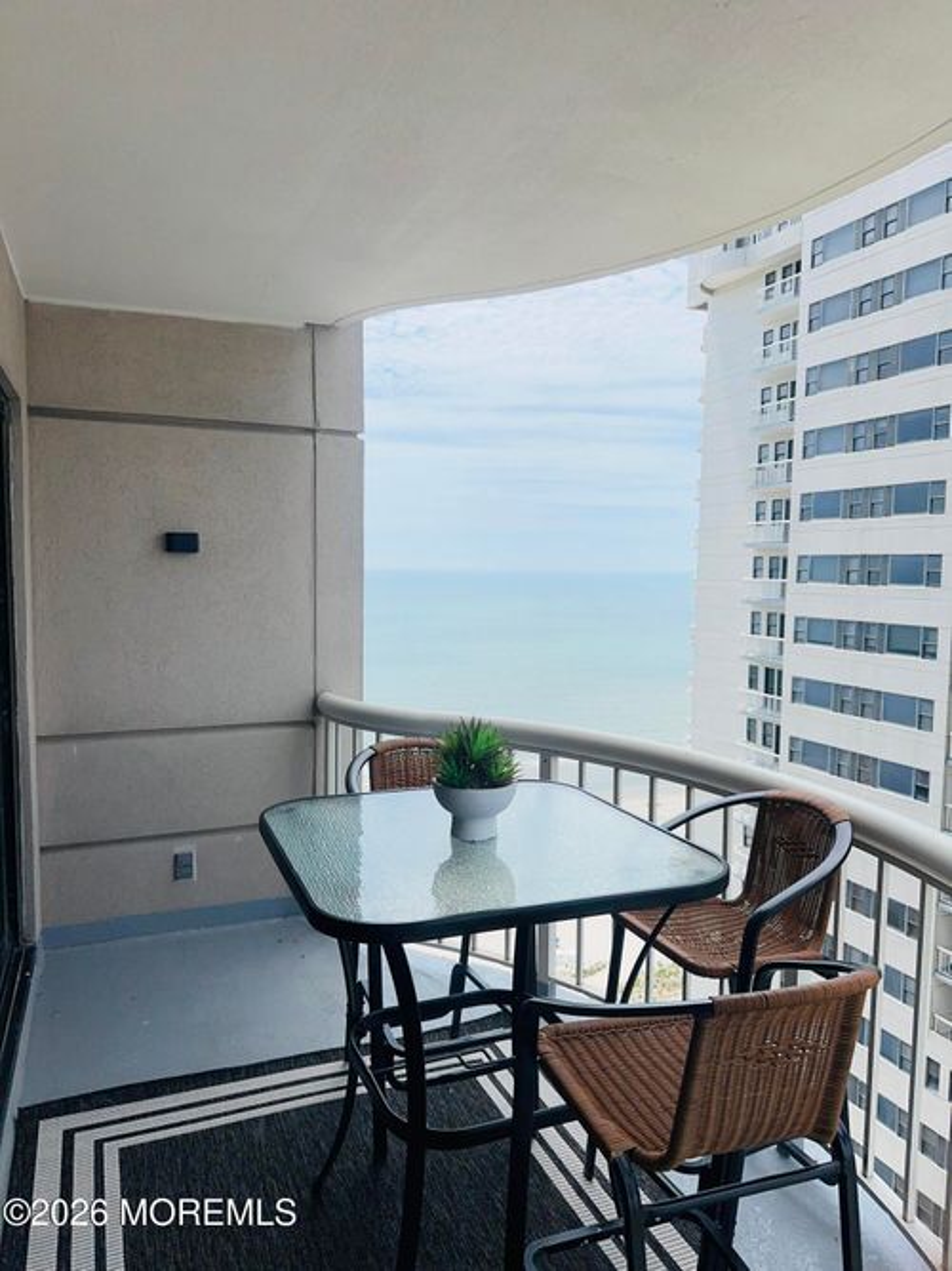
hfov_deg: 56.8
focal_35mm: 24
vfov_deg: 71.6
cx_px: 476
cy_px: 636
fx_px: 880
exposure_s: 1/6211
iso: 80
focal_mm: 6.86
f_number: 1.78
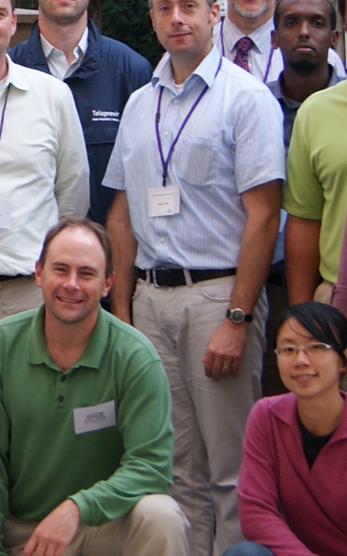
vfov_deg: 8.5
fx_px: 3729
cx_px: -319
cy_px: 155
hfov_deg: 5.2
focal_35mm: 246
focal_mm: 35
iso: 125
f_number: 4.5
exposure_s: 1/60
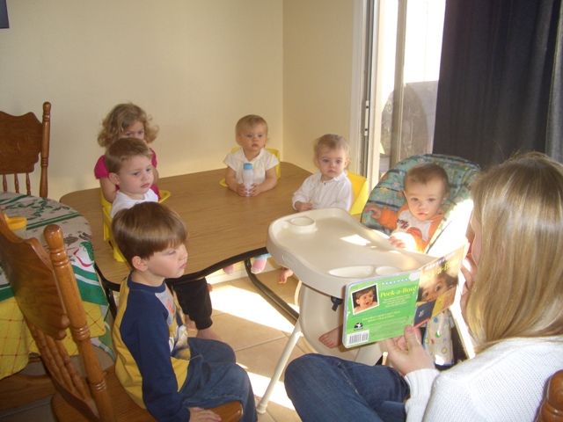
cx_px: 282
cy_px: 211
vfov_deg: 40.7
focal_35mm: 35
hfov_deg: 52.6
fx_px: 569
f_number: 2.6
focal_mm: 5.8
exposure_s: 1/60
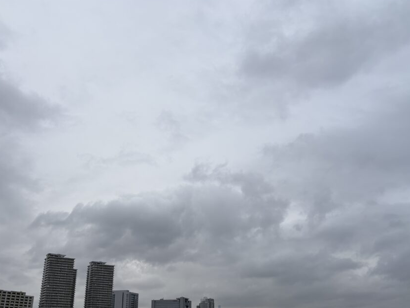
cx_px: 171
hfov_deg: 56.5
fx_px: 379
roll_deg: -0.7
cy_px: 175
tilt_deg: +21.8
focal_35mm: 32
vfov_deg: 44.1
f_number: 1.6
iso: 50
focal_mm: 5.96
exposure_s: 1/390
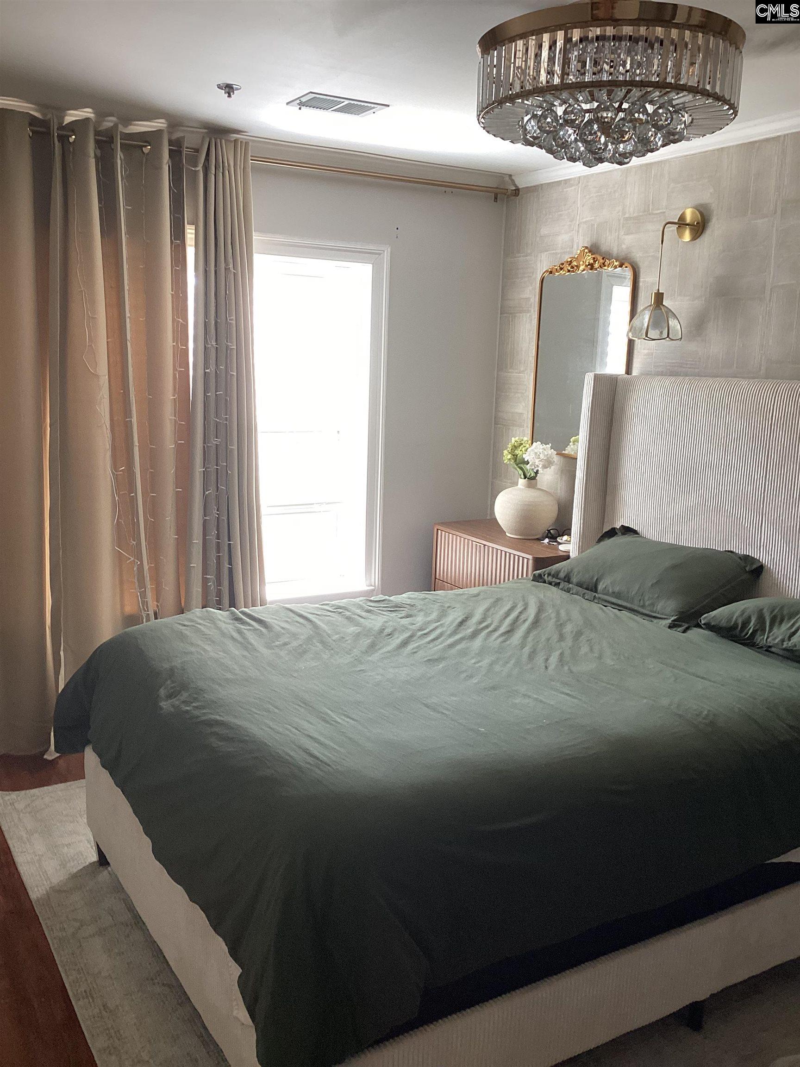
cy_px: 534
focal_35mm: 31
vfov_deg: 58.4
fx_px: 955
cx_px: 400
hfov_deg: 45.4
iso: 64
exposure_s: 1/60
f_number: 2.4
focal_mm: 3.3
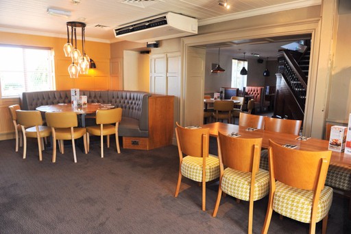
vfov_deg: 53.1
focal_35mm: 24
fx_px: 234
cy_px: 117
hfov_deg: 73.8
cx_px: 176
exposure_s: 1/125
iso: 1600
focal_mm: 24
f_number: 4
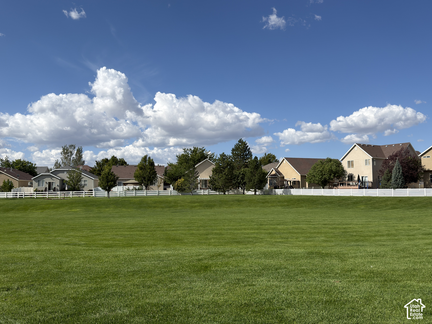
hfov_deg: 51.4
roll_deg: +0.5
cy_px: 162
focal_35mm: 36
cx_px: 216
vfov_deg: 39.7
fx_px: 449
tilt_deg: +4.9
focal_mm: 6.76
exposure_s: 1/5348
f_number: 1.78
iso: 64
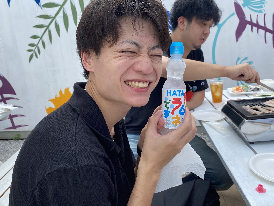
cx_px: 135
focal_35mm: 30
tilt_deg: -12.4
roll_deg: +7.7
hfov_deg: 60.0
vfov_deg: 46.7
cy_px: 89
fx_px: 237
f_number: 1.8
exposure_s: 1/733
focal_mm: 4.25
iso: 32
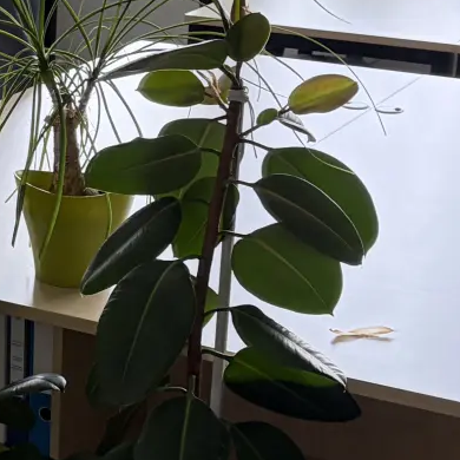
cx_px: -180
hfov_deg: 14.6
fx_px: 1699
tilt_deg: -18.7
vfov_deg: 15.4
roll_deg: -0.3
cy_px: 228
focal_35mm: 113
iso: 100
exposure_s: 1/122
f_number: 1.6
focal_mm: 5.96
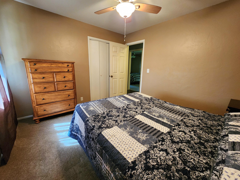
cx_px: 120
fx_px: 90
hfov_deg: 106.2
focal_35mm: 13
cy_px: 90
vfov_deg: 89.9
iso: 500
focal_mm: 2.2
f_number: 2.2
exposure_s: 1/30
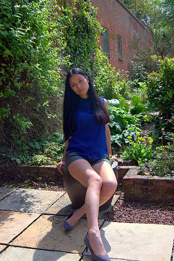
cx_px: 87
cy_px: 130
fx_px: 304
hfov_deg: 32.0
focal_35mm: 42
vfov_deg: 46.4
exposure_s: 1/800
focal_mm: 28
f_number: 4.5
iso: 125
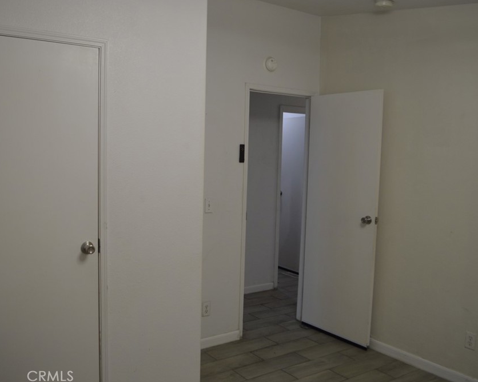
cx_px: 190
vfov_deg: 47.1
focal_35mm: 31
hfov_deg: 56.7
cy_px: 190
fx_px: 439
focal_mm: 18
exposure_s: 1/50
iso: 400
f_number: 3.5
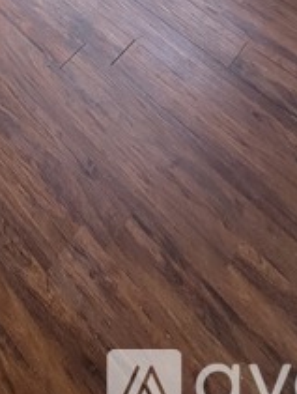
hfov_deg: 30.1
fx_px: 468
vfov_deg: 28.7
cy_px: -199
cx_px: -58
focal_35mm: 41
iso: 64
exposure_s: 1/60
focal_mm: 2.2
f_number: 2.2
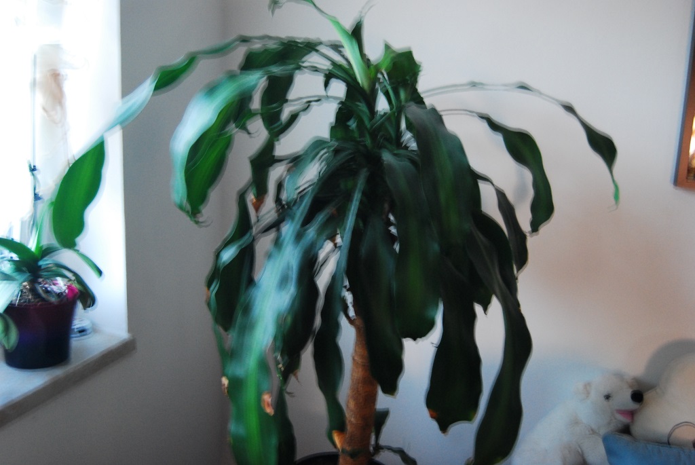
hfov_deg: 55.1
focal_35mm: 34
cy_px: 232
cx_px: 348
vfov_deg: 38.4
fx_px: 667
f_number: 3.8
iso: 800
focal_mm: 23
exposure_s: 1
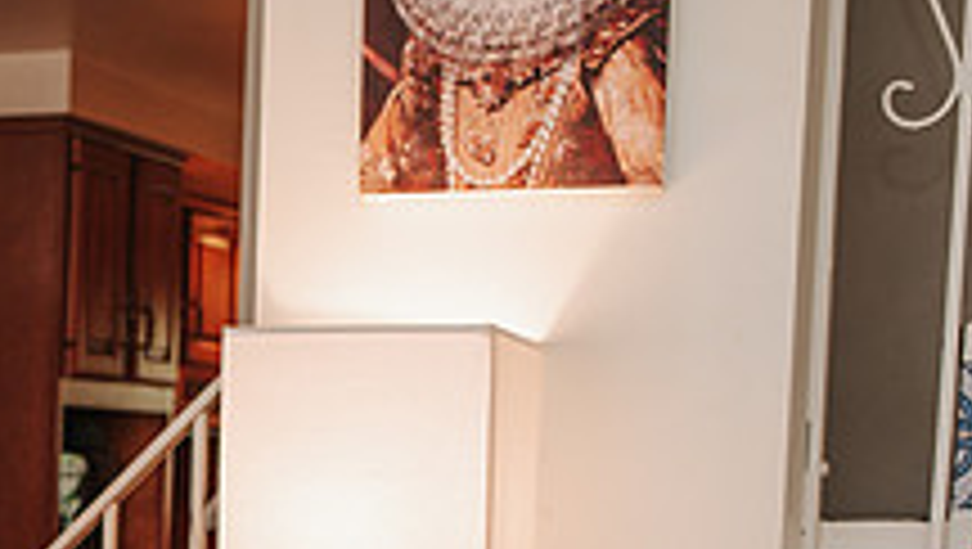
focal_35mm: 101
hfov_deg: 19.8
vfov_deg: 11.6
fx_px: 2606
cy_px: 794
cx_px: -220
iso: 800
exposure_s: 1/160
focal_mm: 35
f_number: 4
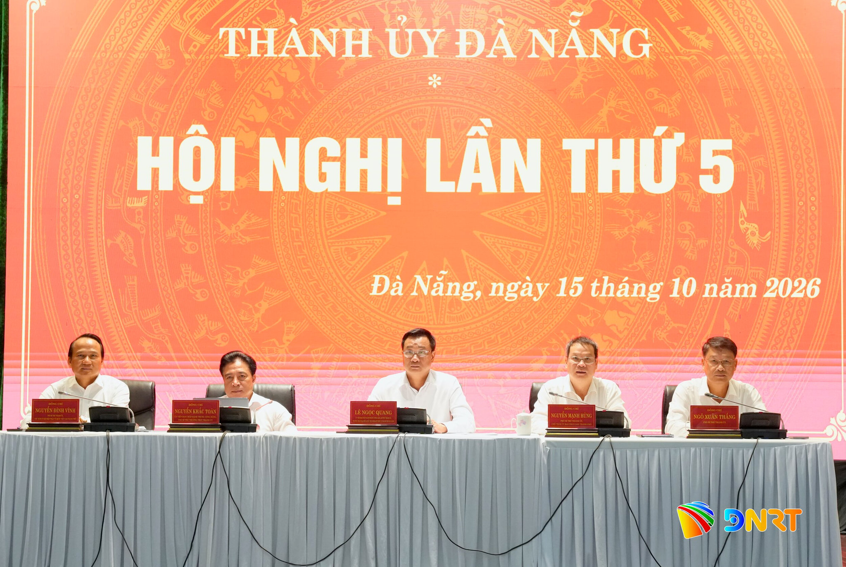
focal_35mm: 64
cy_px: 284
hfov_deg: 31.2
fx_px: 1518
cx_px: 423
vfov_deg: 21.1
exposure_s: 1/400
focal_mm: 64.5
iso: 4000
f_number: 5.6
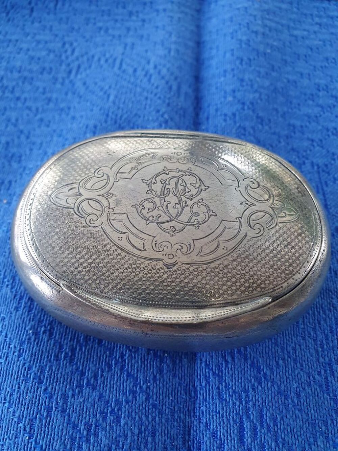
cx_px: 169
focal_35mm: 26
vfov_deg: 67.3
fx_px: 338
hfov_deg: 53.1
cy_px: 226
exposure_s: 1/50
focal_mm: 4.32
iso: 500
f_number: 2.4
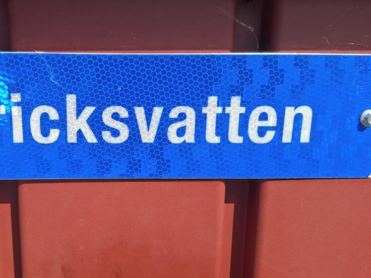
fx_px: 343
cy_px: 129
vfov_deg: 44.1
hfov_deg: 55.5
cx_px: 121
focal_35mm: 32
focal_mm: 5.54
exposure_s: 1/1653
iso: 50
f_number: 1.8
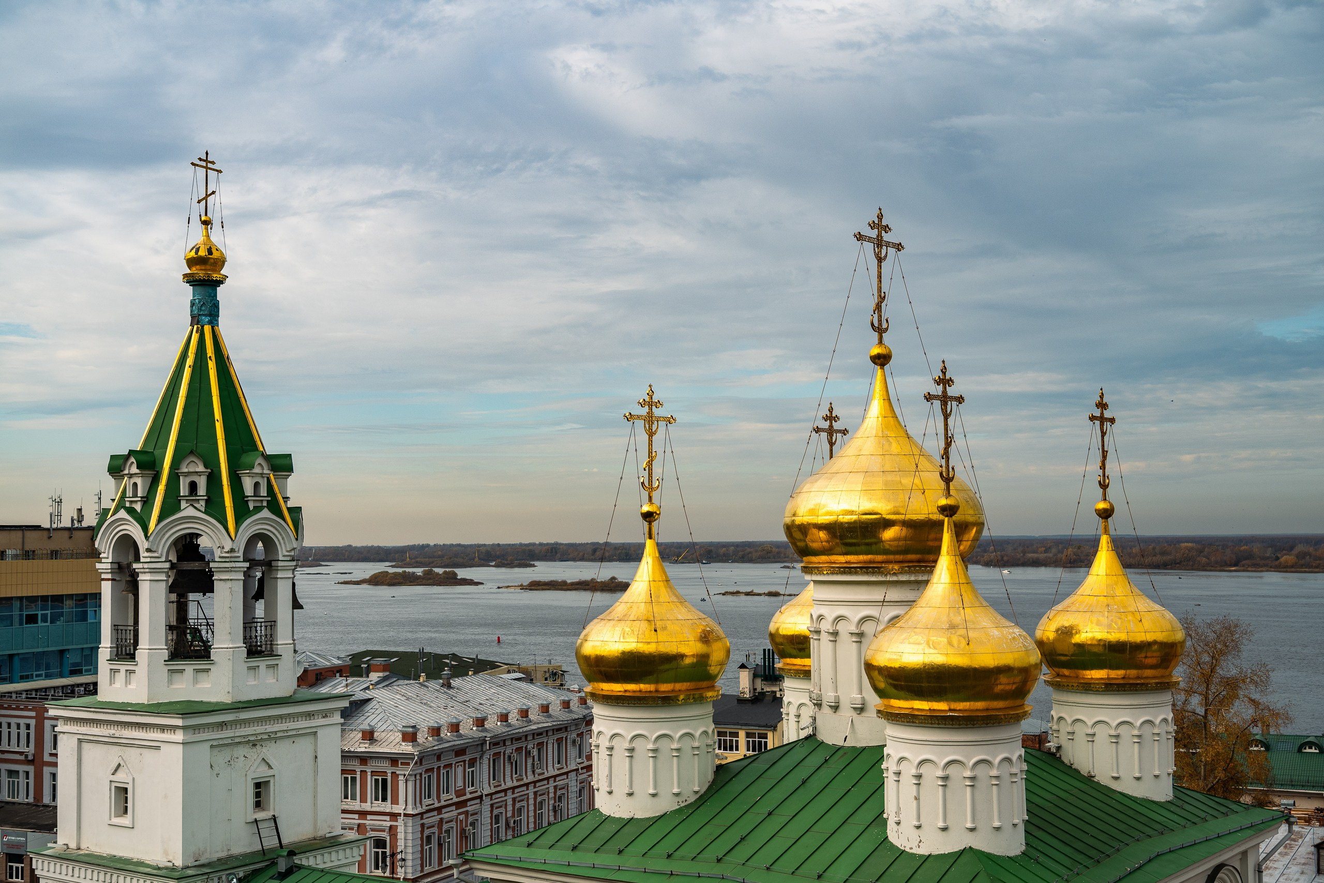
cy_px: 442
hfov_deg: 43.3
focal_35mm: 45
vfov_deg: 29.6
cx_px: 662
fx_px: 1669
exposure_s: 1/400
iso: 125
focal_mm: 44
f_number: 5.6
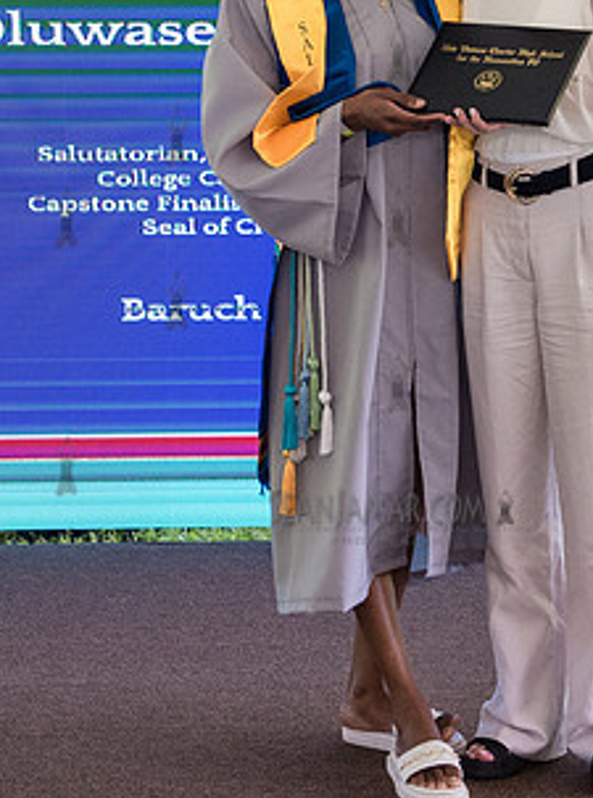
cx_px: 455
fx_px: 2345
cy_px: 198
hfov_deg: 14.4
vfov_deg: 19.2
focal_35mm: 102
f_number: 4
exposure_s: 1/800
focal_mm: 45
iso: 2500
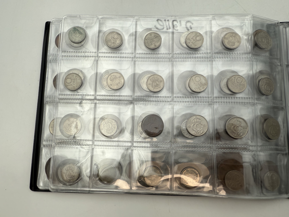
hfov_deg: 71.6
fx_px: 200
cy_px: 108
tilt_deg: -81.1
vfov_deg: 56.8
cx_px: 144
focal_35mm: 24
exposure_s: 1/363
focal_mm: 2.22
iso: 40
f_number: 2.2
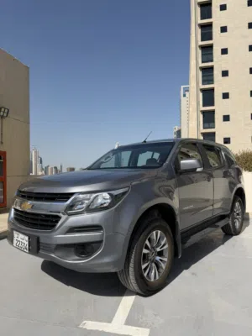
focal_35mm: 24
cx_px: 126
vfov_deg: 71.6
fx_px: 233
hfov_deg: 56.8
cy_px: 168
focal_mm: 6.76
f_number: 1.78
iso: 80
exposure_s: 1/6173
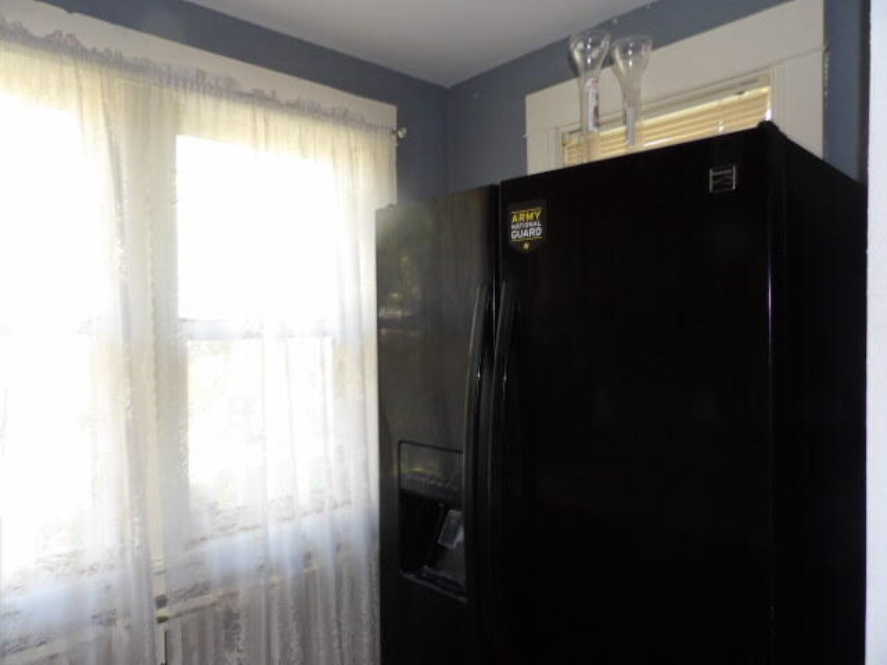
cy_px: 332
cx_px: 444
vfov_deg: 56.8
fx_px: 615
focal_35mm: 24
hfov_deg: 71.6
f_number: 3.2
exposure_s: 1/33
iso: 182
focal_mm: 4.3
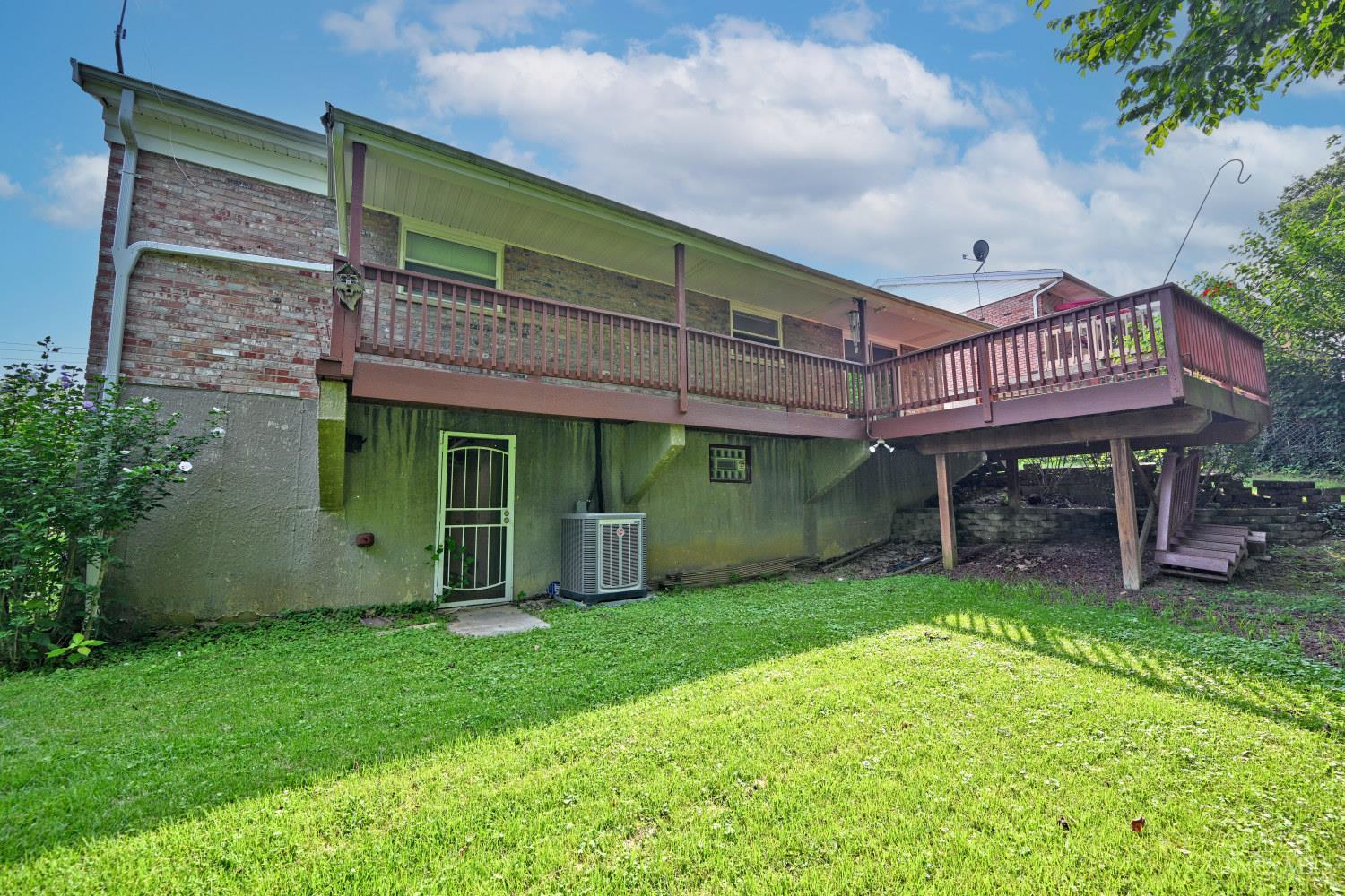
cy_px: 448
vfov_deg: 81.2
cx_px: 672
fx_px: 523
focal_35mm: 14
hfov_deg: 104.3
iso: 200
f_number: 5.6
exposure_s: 1/250
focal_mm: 14
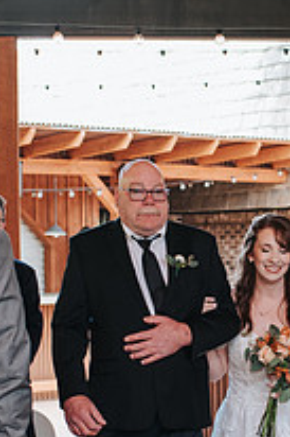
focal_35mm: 125
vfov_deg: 16.3
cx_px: 233
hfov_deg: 10.9
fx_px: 1513
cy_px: 341
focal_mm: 35
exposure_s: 1/125
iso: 400
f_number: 3.2
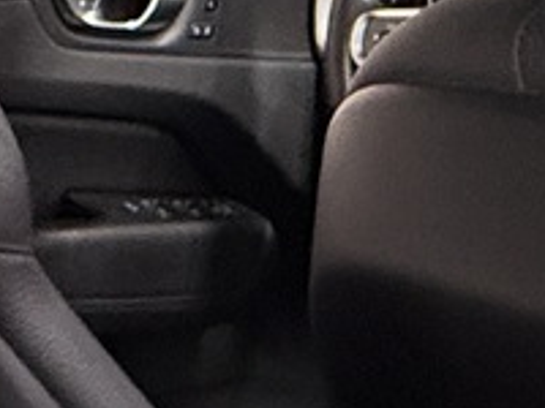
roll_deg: -0.2
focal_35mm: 101
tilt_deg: +17.4
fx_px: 1590
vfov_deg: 10.7
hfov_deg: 17.2
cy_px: -764
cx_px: -319
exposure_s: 1/50
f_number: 2.2
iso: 500
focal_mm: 2.22
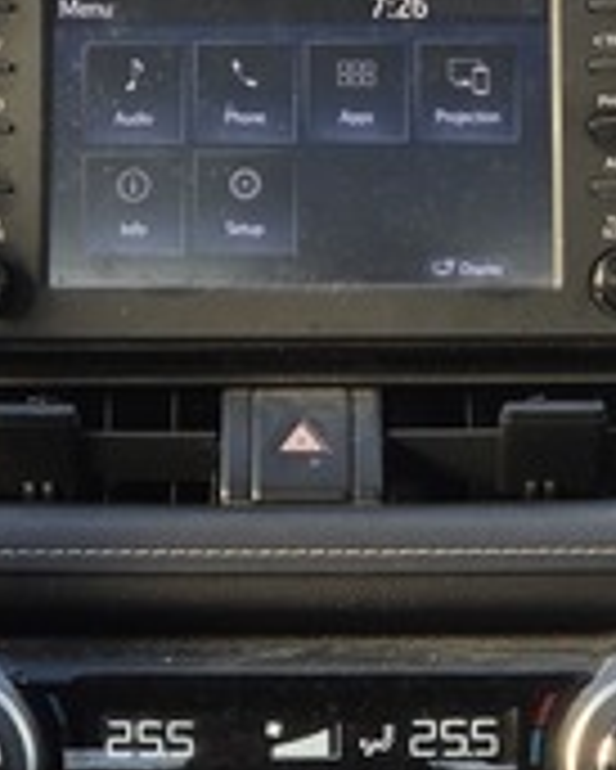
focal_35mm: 165
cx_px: 310
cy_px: 335
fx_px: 3757
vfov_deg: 11.7
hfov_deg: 9.4
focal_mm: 7
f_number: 2.4
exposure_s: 1/120
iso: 64
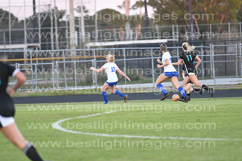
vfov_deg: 4.6
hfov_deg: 6.9
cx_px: 121
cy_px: 80
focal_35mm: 300
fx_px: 2017
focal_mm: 200
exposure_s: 1/800
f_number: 2.8
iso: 1800
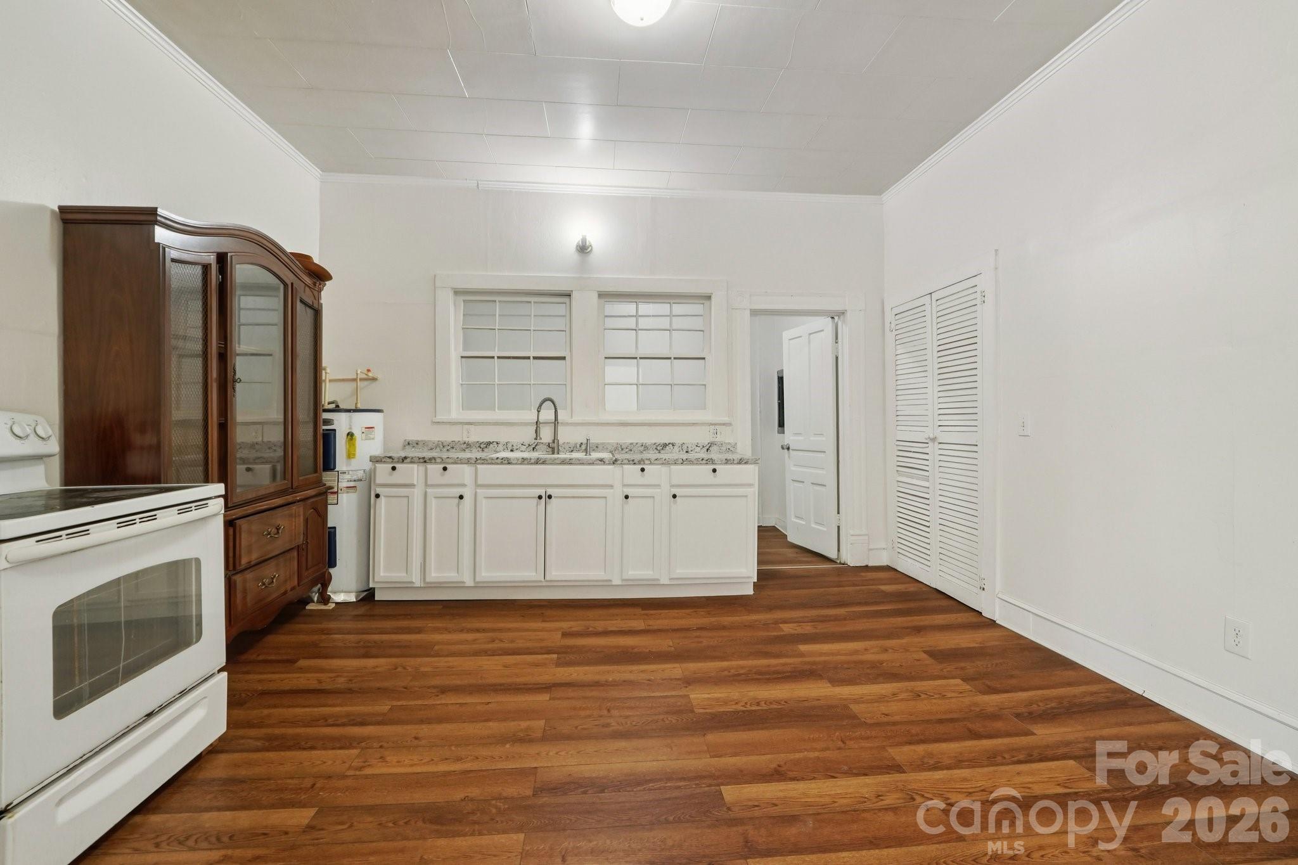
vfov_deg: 77.3
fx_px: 541
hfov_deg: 100.4
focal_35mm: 15
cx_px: 649
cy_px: 432
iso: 400
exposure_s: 1/4
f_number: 8
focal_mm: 10
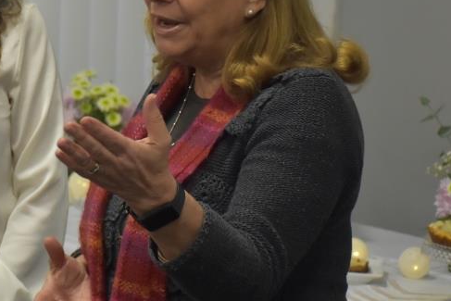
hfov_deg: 12.4
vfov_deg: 8.4
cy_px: 54
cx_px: 18
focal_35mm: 164
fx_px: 2055
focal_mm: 52
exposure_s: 1/100
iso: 1600
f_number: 5
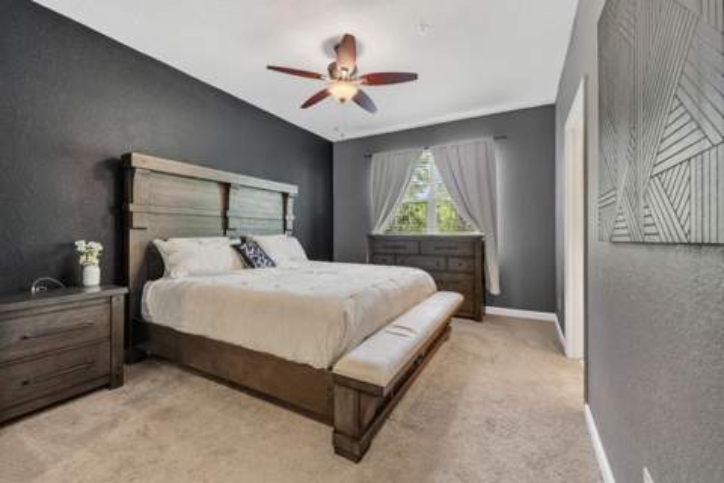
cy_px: 242
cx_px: 362
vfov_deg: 81.2
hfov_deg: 104.3
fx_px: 282
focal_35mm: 14
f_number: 9
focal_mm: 14
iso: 250
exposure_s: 1/1.25
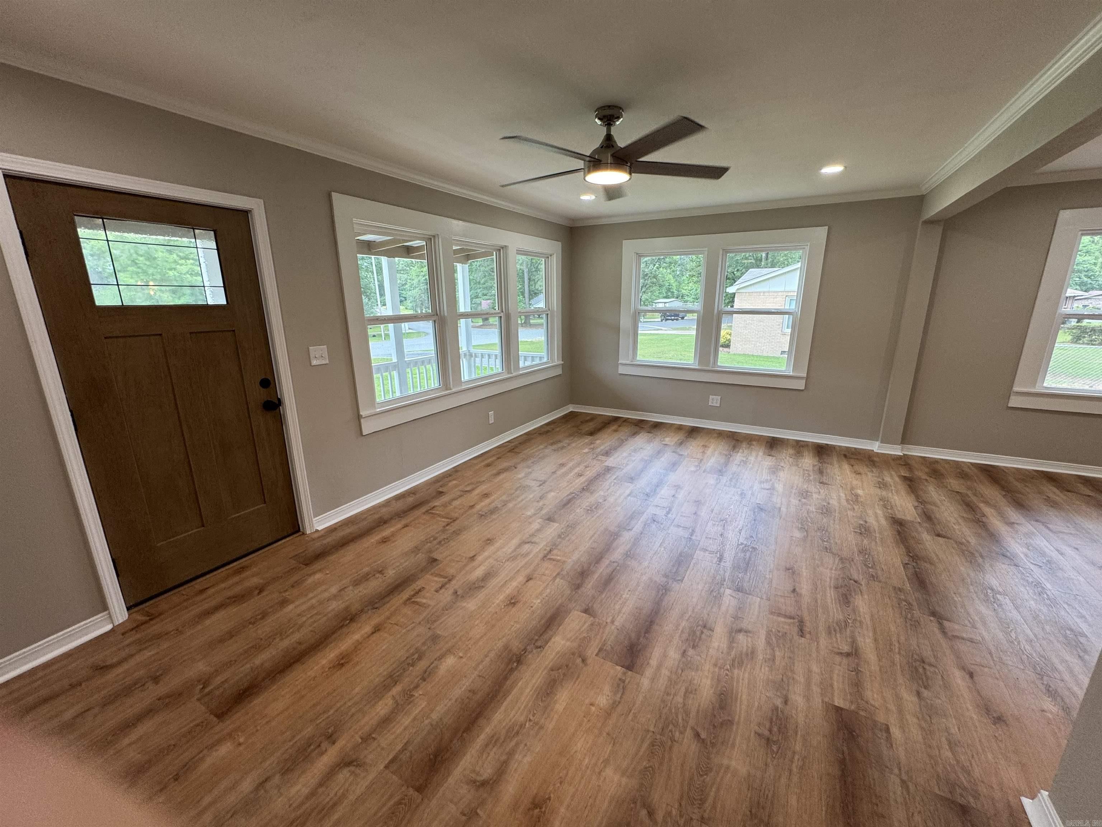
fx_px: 446
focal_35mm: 14
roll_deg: -0.3
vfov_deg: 85.7
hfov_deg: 102.1
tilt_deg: -15.1
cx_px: 551
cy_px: 414
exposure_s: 1/120
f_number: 2.2
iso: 80
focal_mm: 2.22
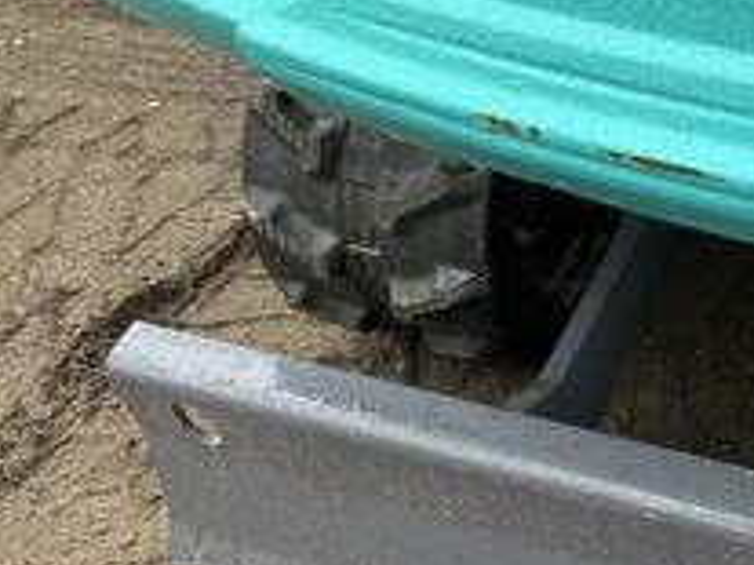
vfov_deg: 25.9
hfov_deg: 32.8
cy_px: 168
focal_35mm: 56
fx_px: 1219
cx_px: 667
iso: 20
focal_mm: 3
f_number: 1.8
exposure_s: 1/162
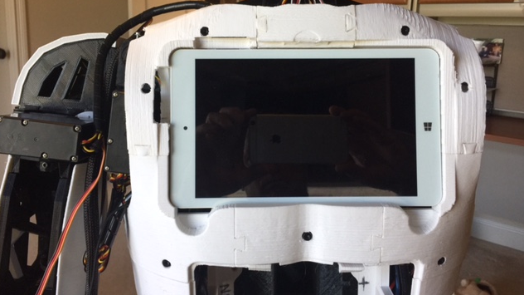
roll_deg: -2.3
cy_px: 111
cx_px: 263
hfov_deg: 61.0
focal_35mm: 32
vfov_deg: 36.4
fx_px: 444
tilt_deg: -10.8
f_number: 2.2
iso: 40
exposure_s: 1/30
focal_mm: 4.15
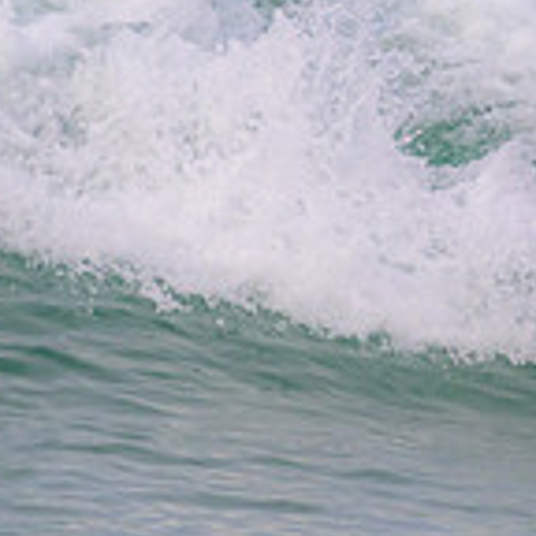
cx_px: 986
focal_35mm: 3345
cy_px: -66
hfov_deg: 0.5
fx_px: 58599
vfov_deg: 0.5
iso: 1000
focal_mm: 800
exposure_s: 1/1250
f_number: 11
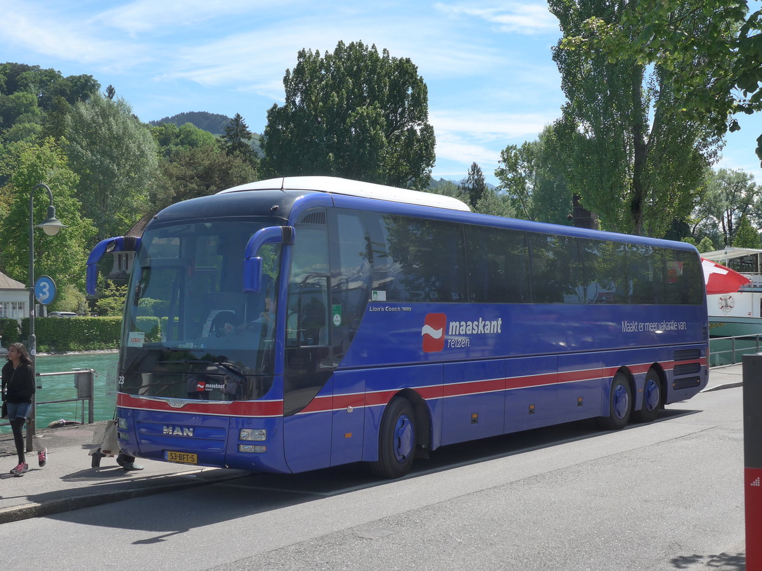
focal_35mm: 49
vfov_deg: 29.7
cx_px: 381
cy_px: 286
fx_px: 1079
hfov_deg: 38.9
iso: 160
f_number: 4
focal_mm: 10.1
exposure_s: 1/640
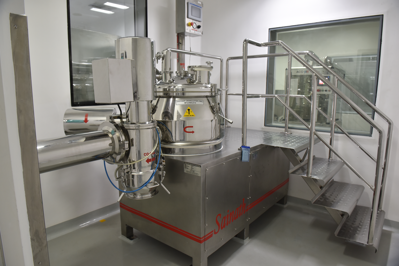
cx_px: 200
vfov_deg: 53.1
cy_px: 133
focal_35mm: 24
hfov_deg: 73.7
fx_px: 266
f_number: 5.6
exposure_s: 1/50
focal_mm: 24
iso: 800
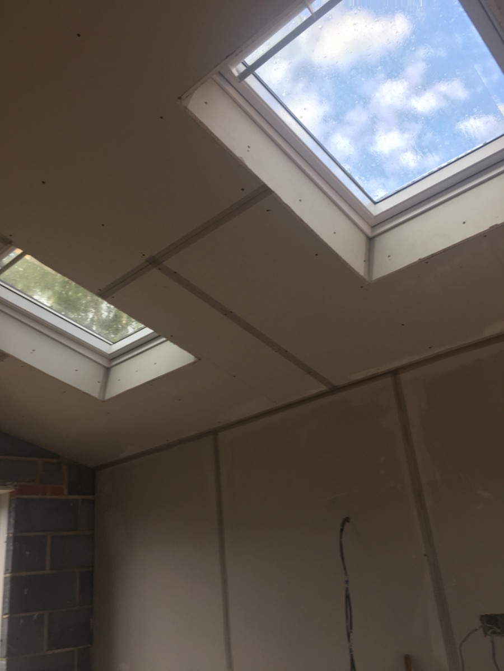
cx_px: 252
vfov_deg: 61.7
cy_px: 336
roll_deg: +0.9
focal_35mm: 29
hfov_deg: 48.2
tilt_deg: +23.1
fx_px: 563
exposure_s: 1/237
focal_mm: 4.15
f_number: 2.2
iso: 25
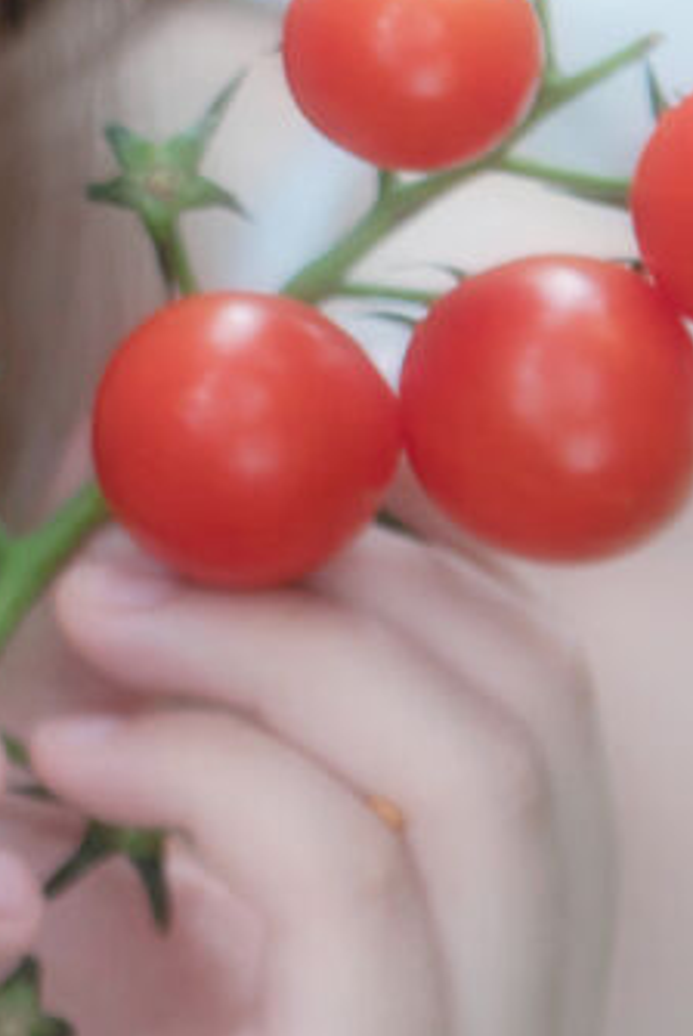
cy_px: 436
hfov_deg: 1.9
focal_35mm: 719
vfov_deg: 2.9
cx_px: -563
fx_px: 20717
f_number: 2.8
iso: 200
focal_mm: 135
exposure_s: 1/125
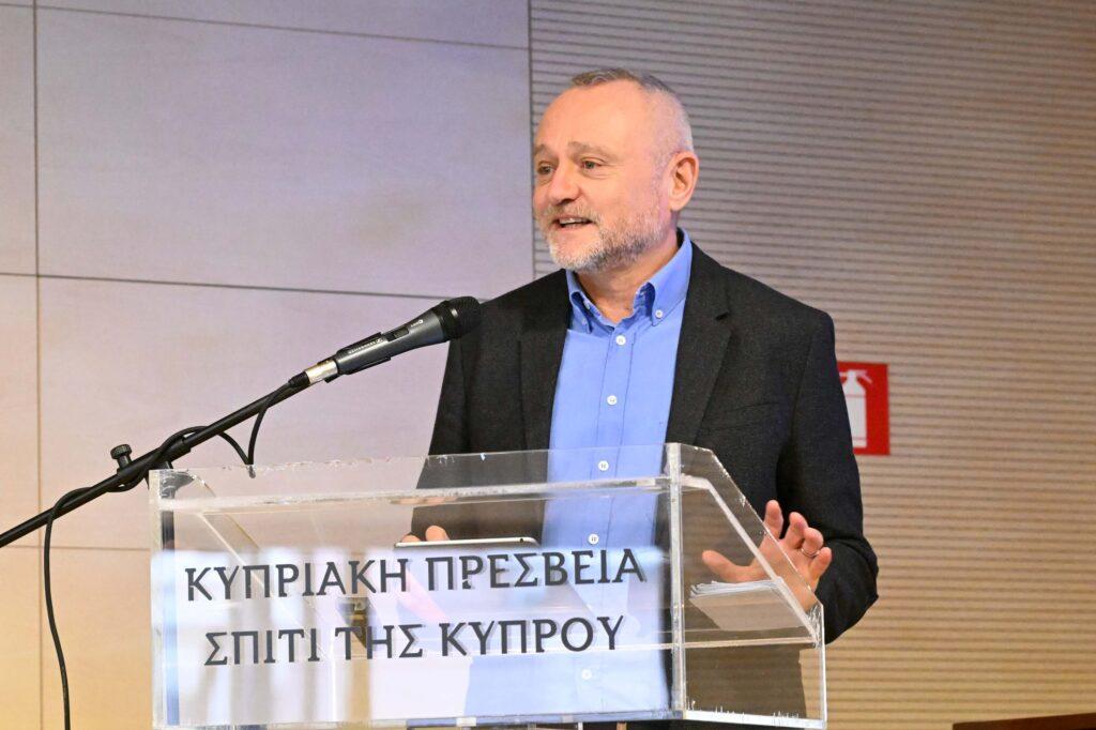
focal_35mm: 180
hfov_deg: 11.4
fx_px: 5478
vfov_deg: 7.6
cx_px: 548
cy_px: 365
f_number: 5.6
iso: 16000
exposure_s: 1/200
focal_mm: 120
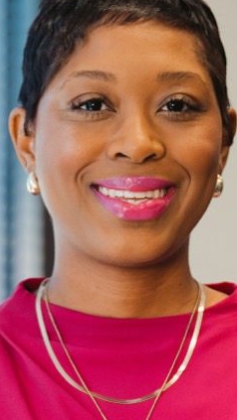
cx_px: 128
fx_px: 2390
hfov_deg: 5.7
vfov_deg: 10.1
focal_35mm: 214
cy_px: 227
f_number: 2.8
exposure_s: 1/125
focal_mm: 135
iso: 900
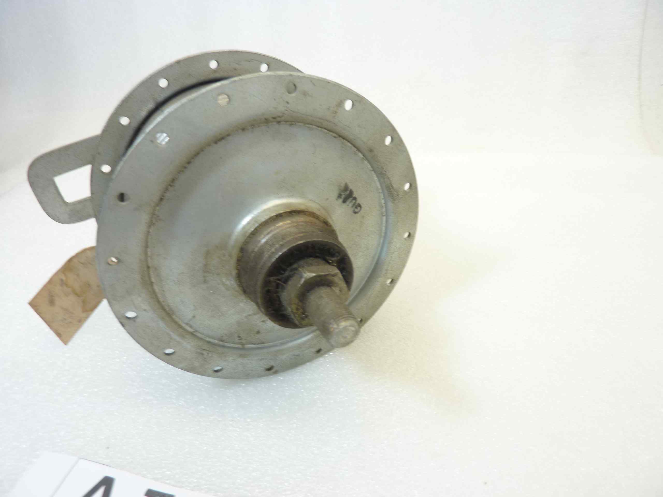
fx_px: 479
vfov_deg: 54.9
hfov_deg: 69.4
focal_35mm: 25
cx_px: 332
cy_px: 248
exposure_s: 1/25
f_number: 3.3
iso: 80
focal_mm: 4.1
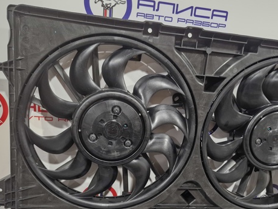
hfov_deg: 56.8
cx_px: 147
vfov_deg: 43.5
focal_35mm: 32
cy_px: 141
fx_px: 257
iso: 640
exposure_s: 1/100
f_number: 1.8
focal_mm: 5.54
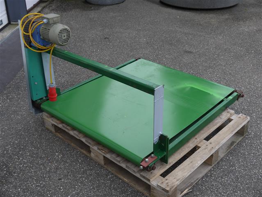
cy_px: 98
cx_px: 131
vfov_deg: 32.9
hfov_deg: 42.9
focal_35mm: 44
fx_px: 333
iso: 100
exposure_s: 1/160
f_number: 5.6
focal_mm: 22
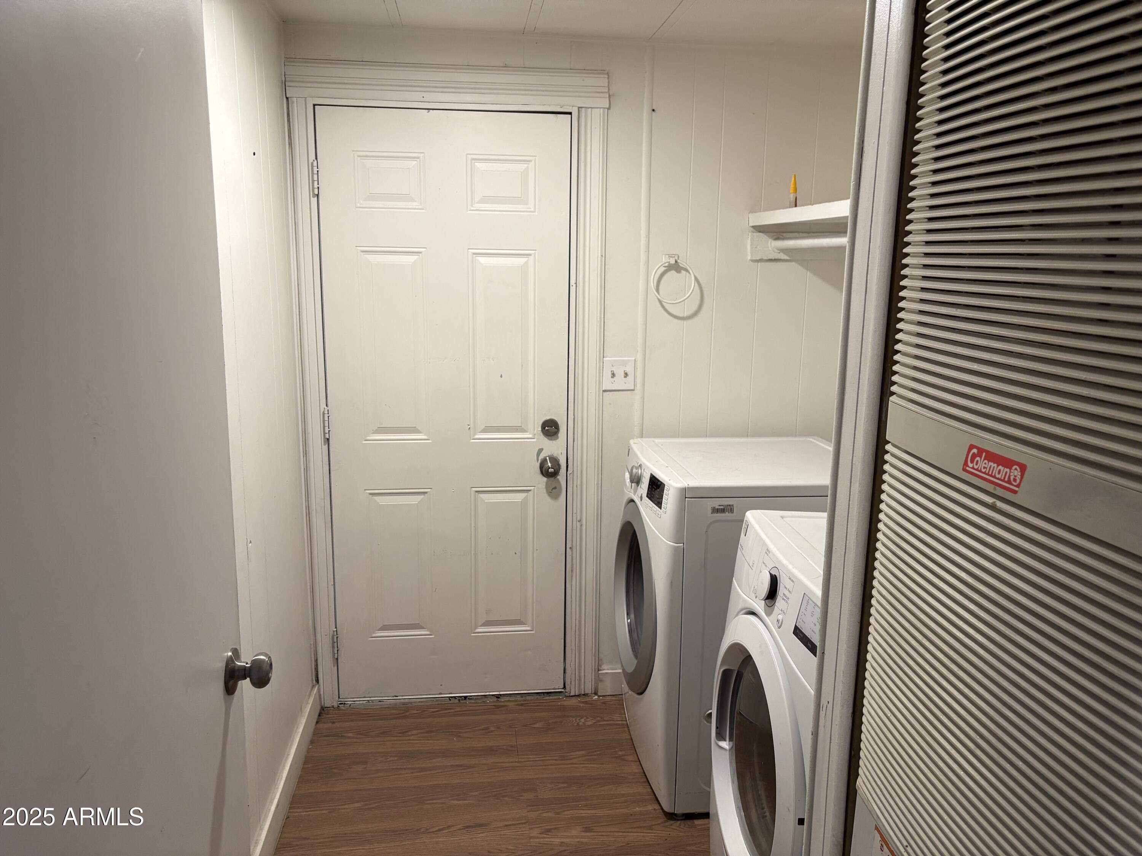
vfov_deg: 53.1
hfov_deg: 67.3
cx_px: 571
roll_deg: -0.7
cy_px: 428
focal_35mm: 26
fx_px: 858
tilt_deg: -10.4
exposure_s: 1/60
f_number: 1.6
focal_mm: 5.96
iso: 100
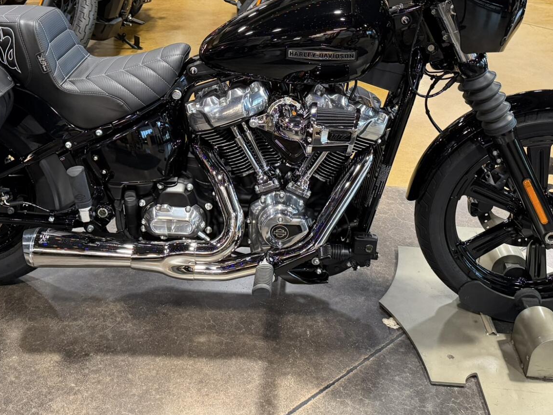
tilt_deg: -21.6
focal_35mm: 42
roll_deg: -1.1
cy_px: 104
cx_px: 247
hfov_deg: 44.7
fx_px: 671
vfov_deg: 33.7
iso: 400
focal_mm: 6.76
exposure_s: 1/60
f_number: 1.78
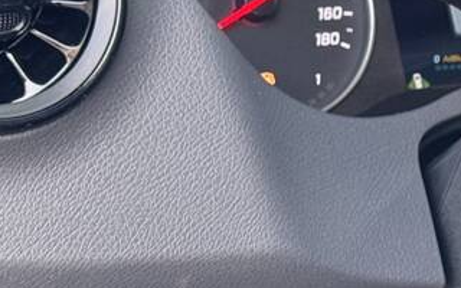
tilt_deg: -9.7
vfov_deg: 6.8
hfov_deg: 10.3
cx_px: 828
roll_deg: -5.0
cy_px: -3
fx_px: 2400
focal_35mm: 191
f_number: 1.78
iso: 100
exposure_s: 1/72
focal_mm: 6.76
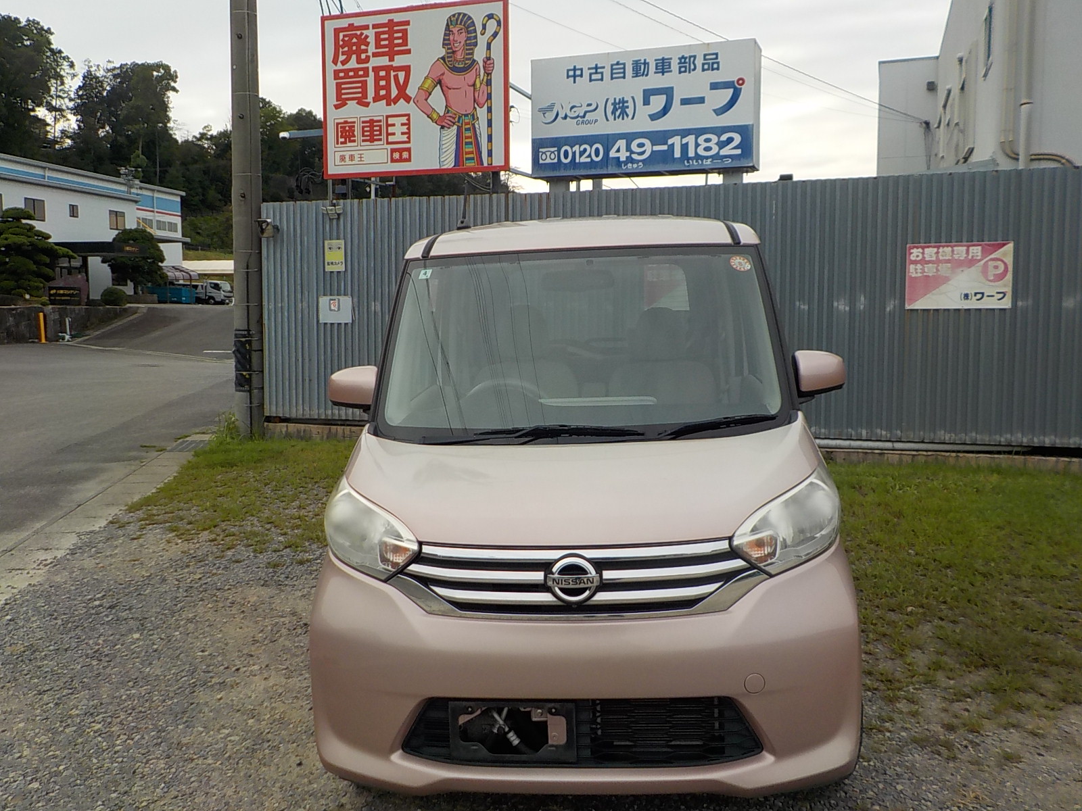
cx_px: 541
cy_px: 406
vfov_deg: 46.8
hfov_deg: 60.0
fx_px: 938
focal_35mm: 30
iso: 125
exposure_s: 1/800
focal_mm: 4.1
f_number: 3.3
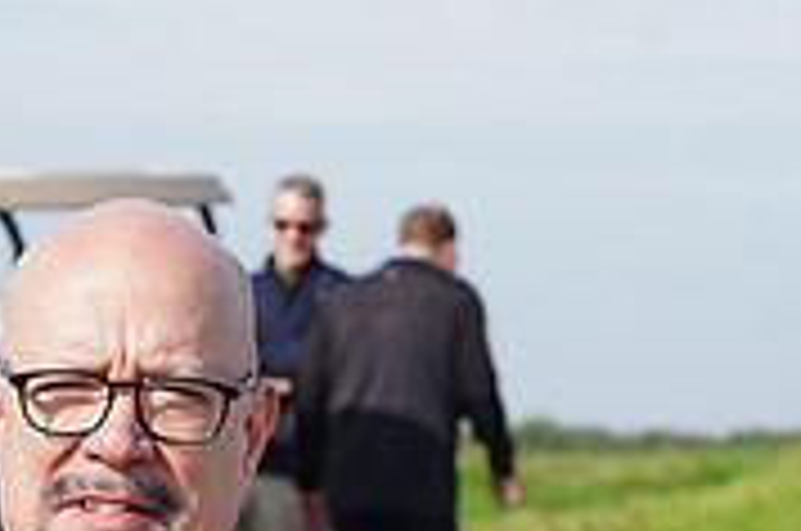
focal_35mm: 281
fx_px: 6241
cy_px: 637
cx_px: 32
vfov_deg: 4.9
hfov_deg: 7.3
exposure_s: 1/200
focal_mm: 86
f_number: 8
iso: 100
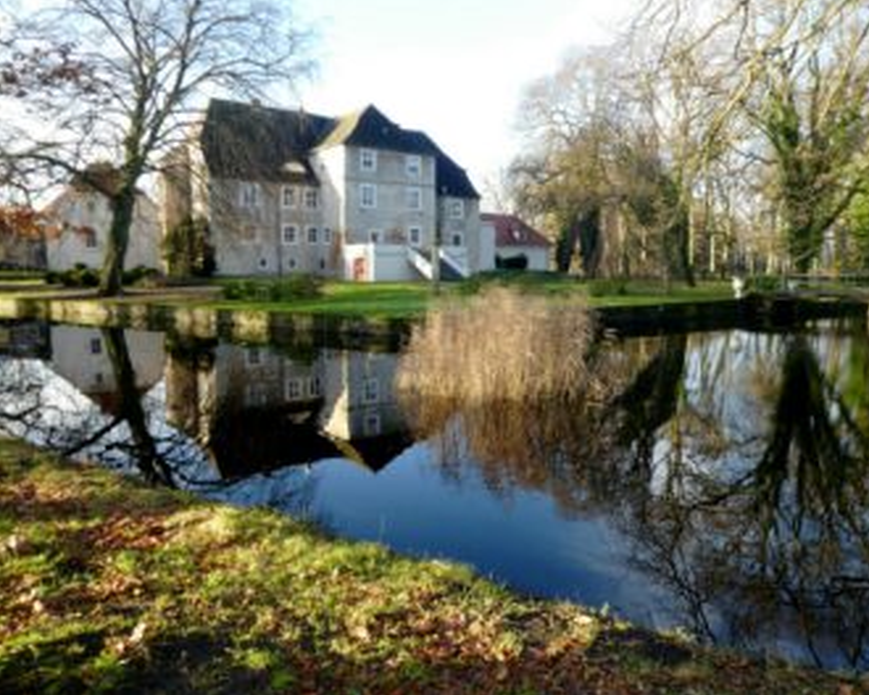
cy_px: 336
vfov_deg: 54.9
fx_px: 669
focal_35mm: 26
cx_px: 479
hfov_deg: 65.9
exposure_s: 1/80
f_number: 3.3
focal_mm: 4.3
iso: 80
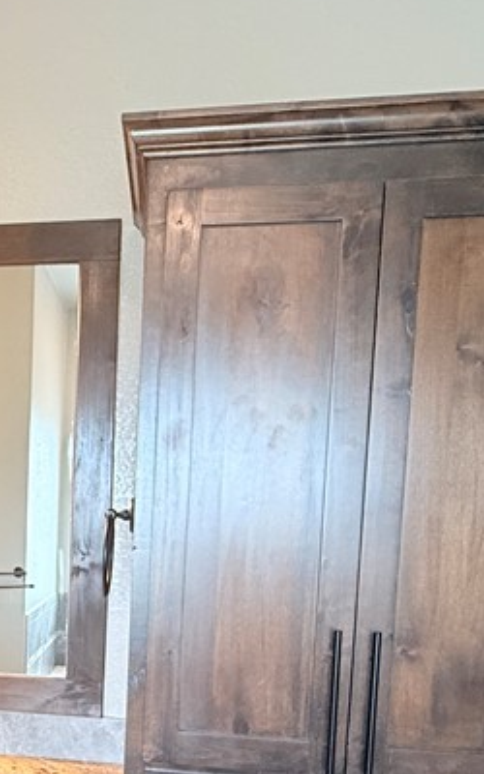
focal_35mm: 38
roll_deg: -1.3
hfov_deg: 31.5
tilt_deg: -4.5
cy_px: 590
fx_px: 802
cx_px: 23
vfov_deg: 49.3
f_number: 2.2
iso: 250
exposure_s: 1/60
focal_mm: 2.22
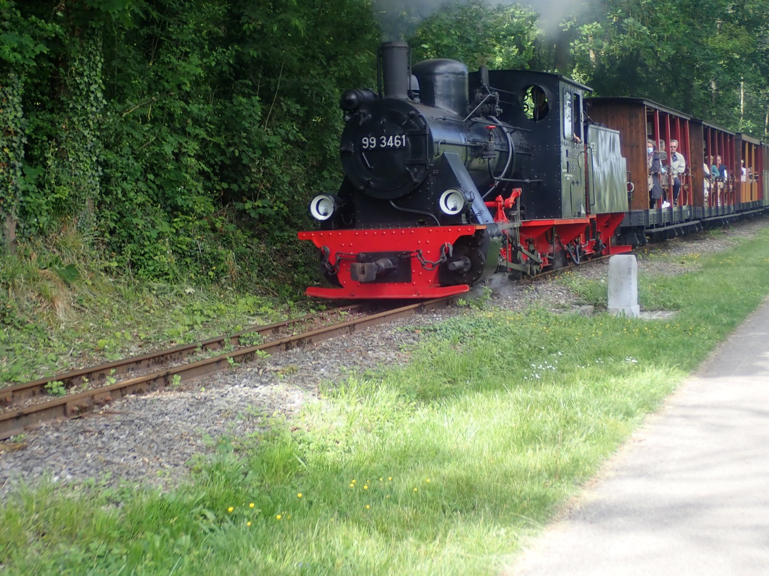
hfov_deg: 33.8
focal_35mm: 57
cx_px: 384
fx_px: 1266
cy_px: 288
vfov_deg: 25.7
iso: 100
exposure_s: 1/160
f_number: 3.5
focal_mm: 10.29
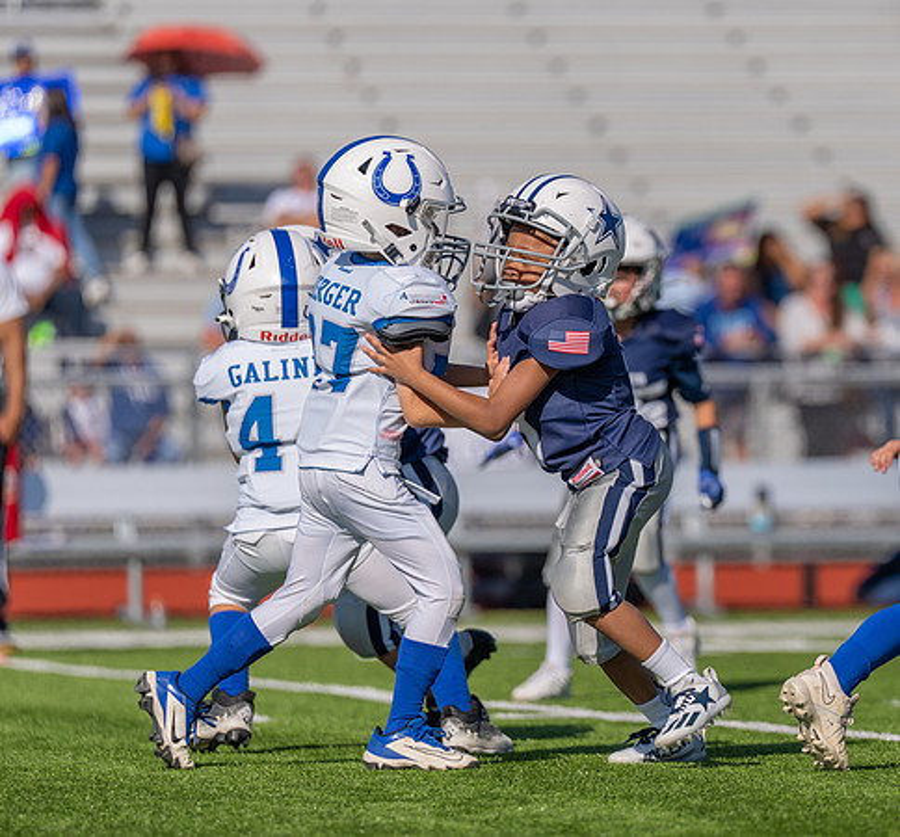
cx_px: 732
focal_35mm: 343
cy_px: 393
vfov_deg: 4.9
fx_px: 9734
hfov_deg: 5.3
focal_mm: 200
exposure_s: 1/4000
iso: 160
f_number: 3.2
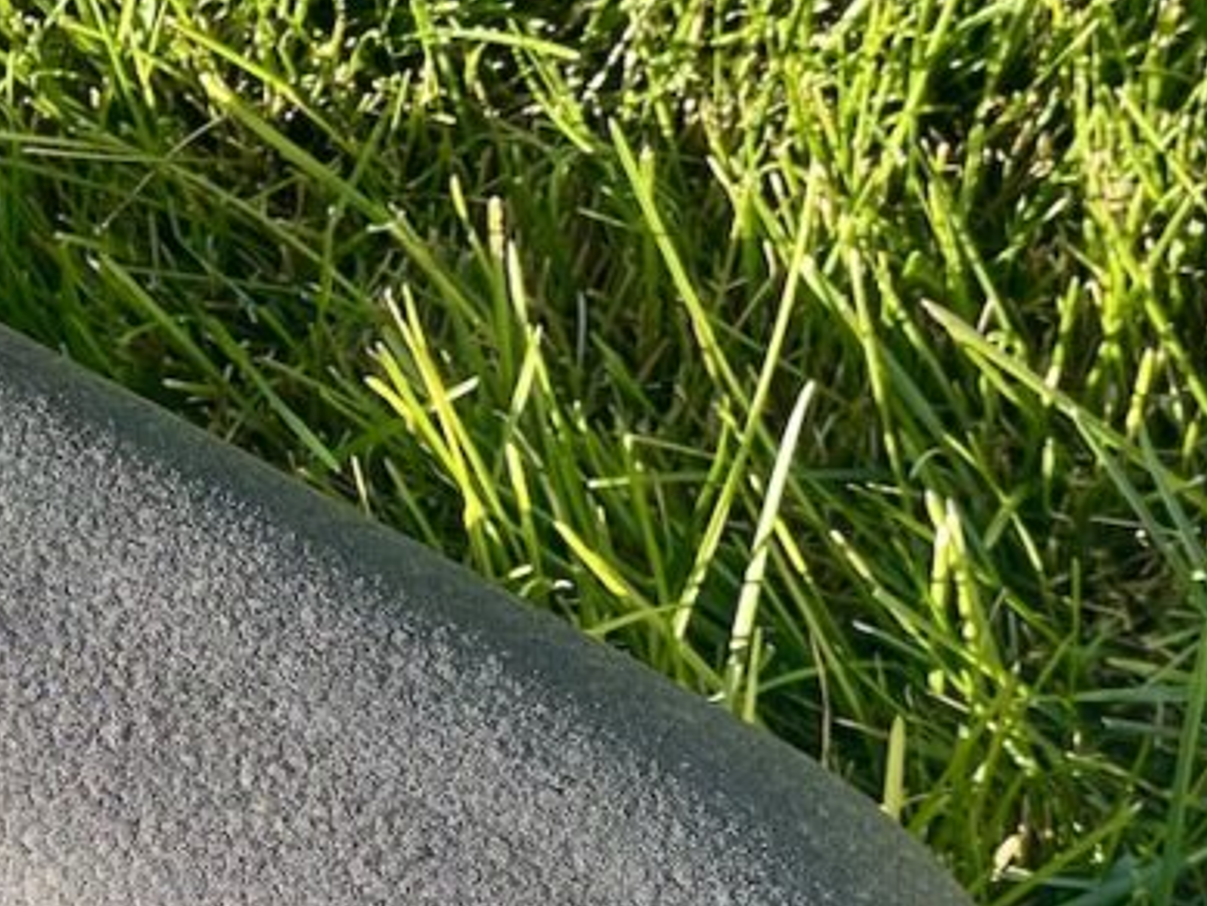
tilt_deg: -65.8
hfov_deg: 14.2
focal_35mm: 137
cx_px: 9
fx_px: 4778
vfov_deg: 10.7
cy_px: 993
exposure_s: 1/326
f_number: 2
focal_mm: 6
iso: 25
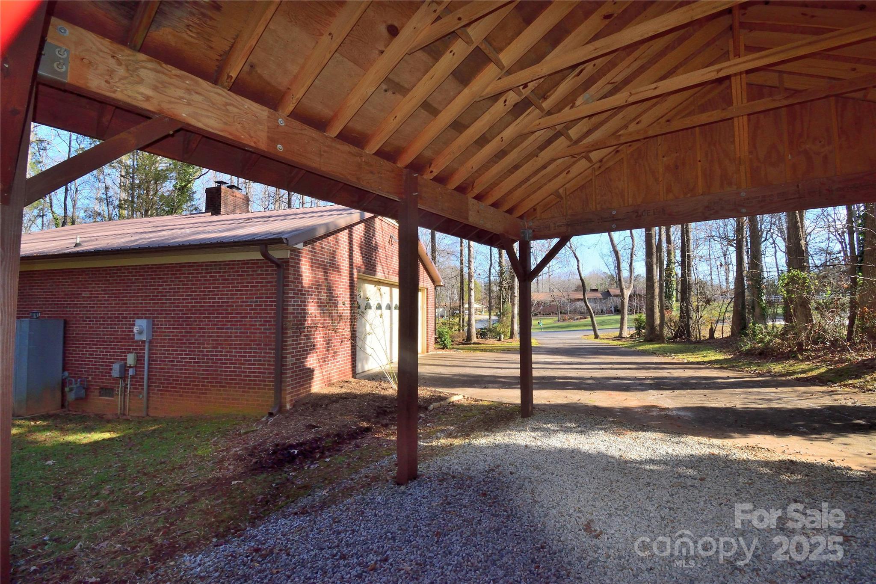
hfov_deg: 100.4
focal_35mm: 15
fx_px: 365
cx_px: 438
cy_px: 292
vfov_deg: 77.3
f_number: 11
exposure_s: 1/200
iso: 400
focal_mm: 10
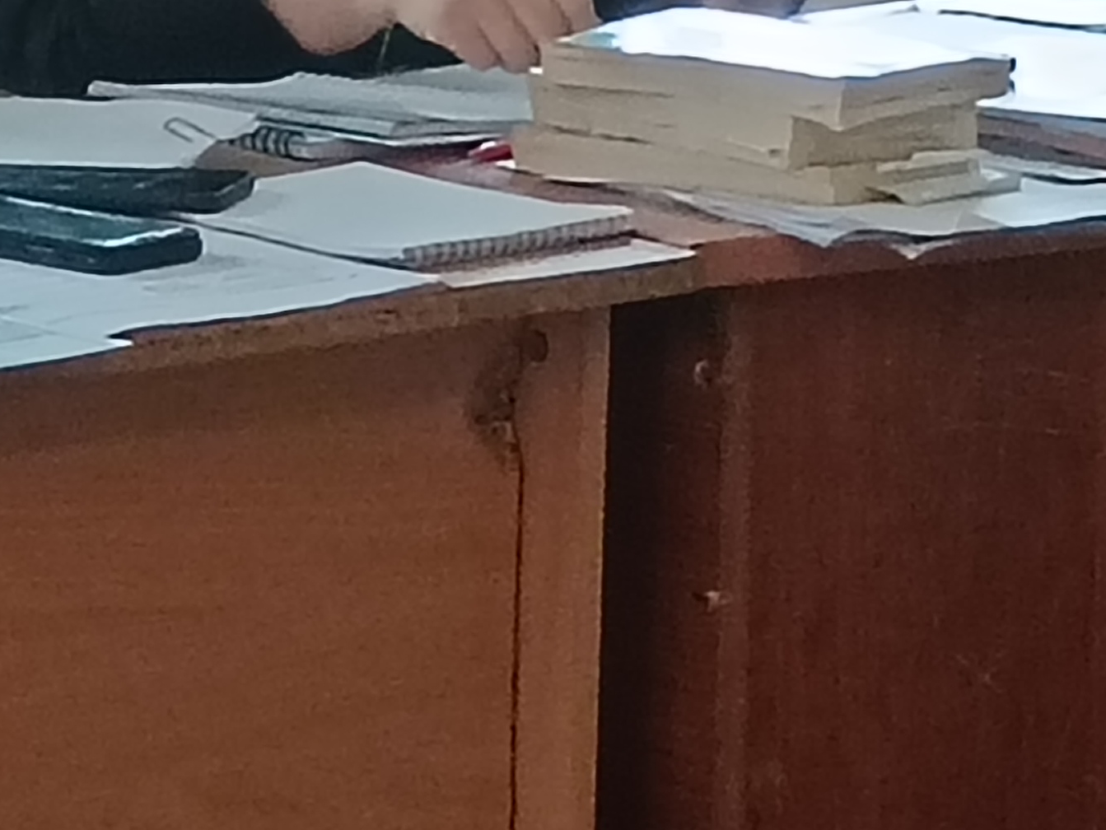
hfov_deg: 7.5
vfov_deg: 5.6
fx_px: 8405
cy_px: -2
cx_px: -116
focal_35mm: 263
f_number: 1.9
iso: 491
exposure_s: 1/100
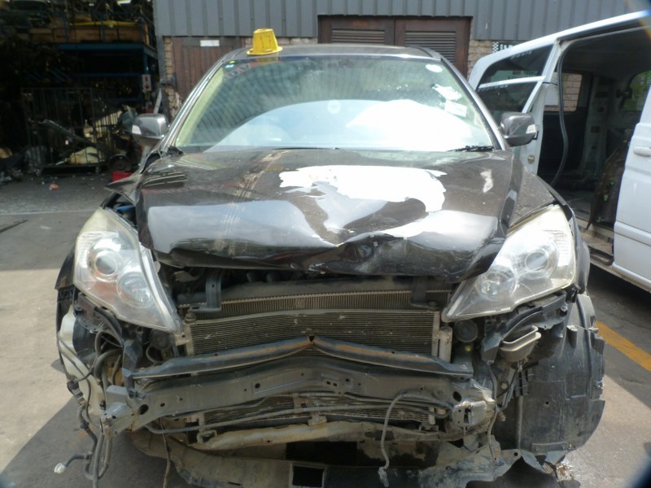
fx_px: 470
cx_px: 326
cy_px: 244
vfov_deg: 54.9
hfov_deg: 69.4
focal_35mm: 25
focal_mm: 4.5
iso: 125
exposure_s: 1/160
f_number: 4
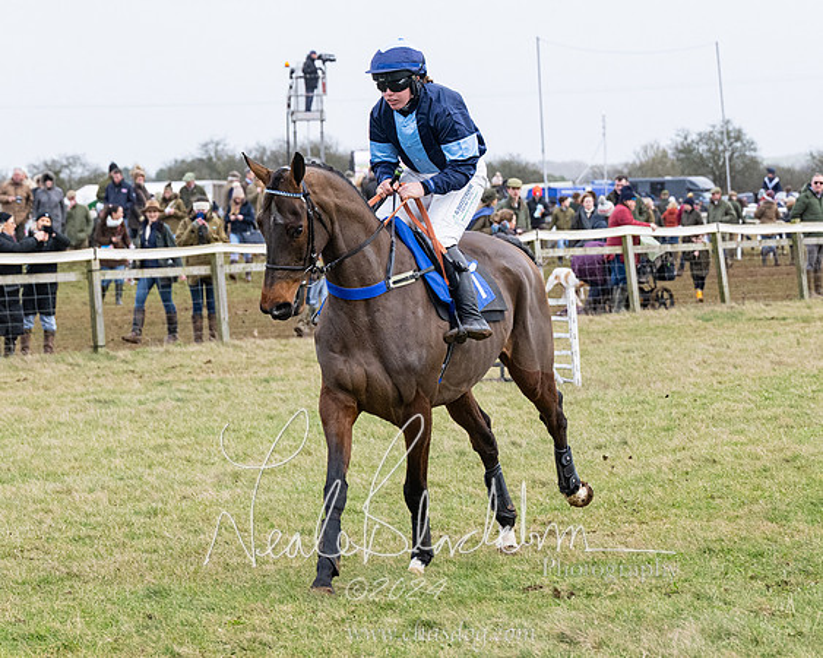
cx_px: 358
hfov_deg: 12.2
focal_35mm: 158
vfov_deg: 9.7
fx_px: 3857
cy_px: 345
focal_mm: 70
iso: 800
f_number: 4
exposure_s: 1/1600
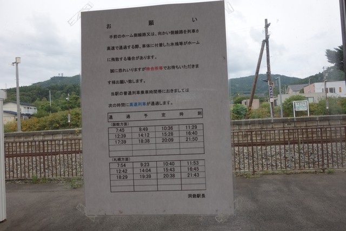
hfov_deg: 65.5
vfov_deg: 46.4
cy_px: 116
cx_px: 173
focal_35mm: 28
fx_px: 269
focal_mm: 10.4
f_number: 5.6
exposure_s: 1/250
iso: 125
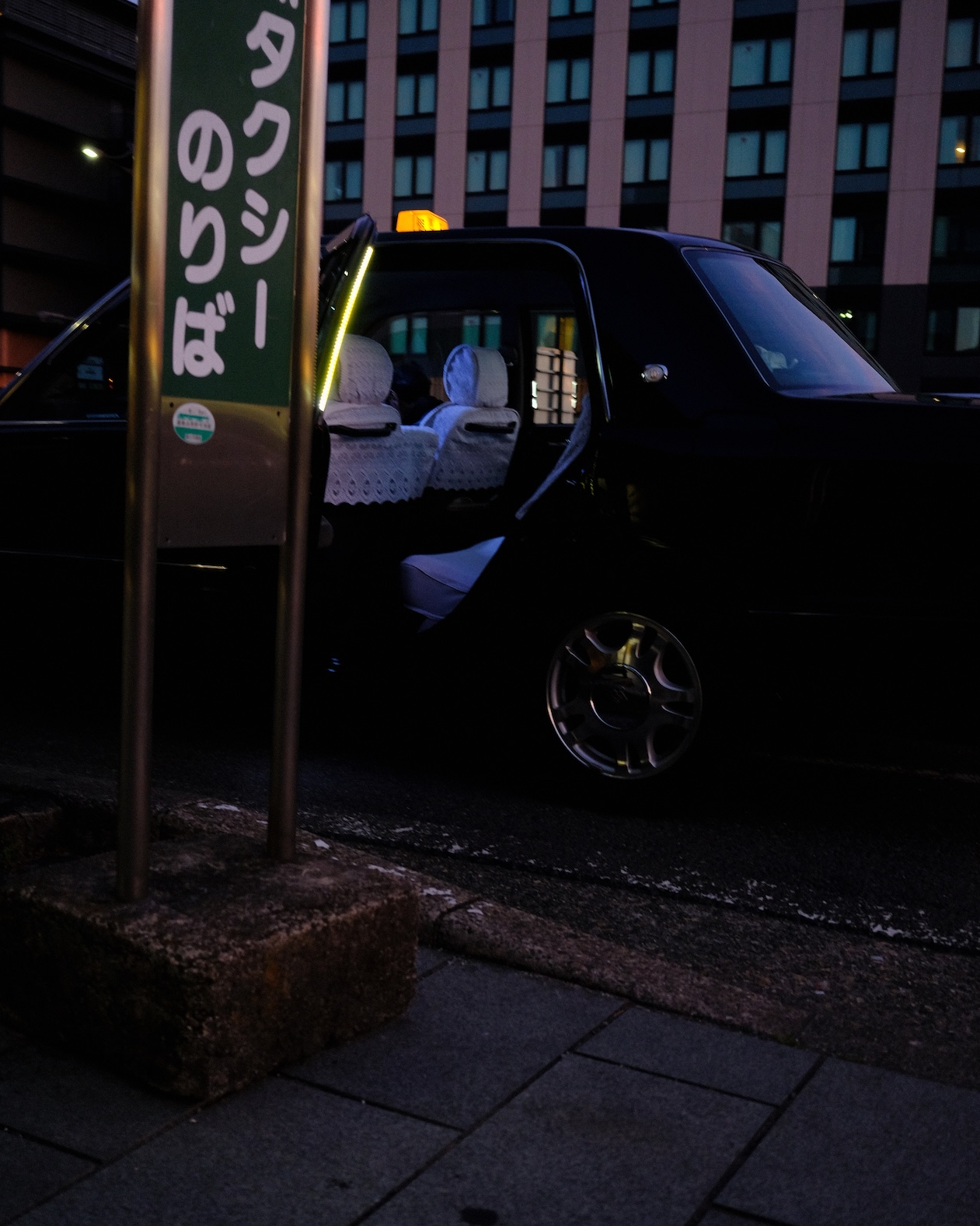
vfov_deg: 45.8
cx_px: 490
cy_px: 646
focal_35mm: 40
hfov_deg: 37.3
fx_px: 1451
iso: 800
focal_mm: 23
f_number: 2.8
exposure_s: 1/125
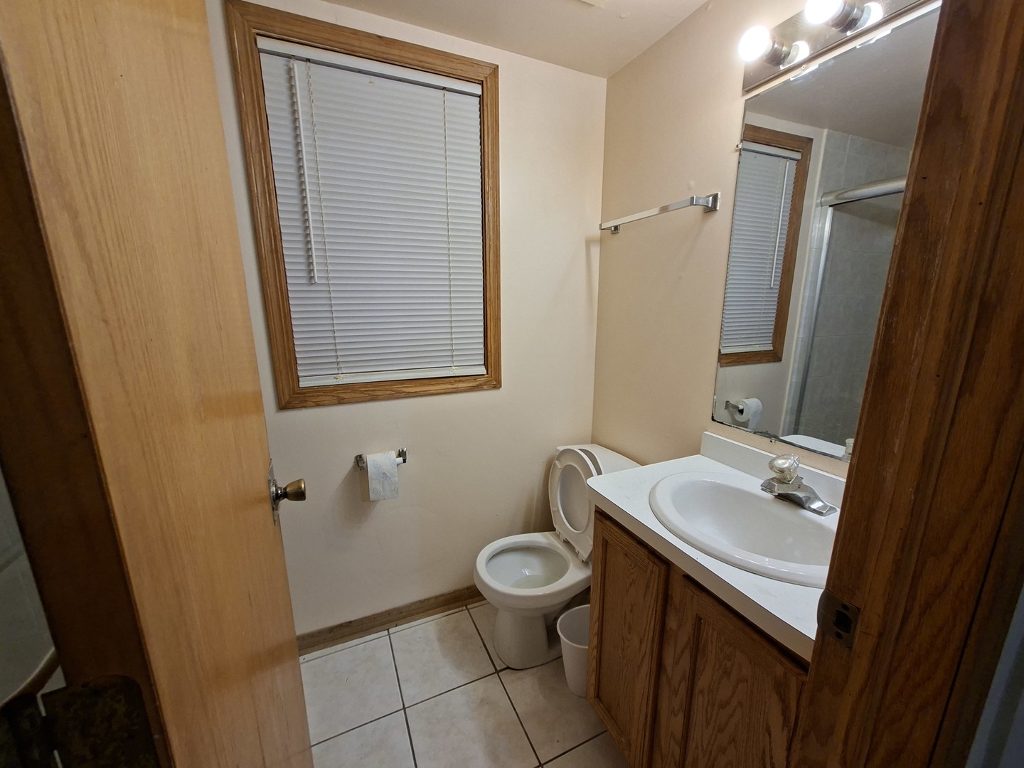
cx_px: 512
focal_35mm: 13
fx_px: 385
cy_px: 384
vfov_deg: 89.9
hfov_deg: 106.2
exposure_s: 1/40
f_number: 2.2
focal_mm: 1.74
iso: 80
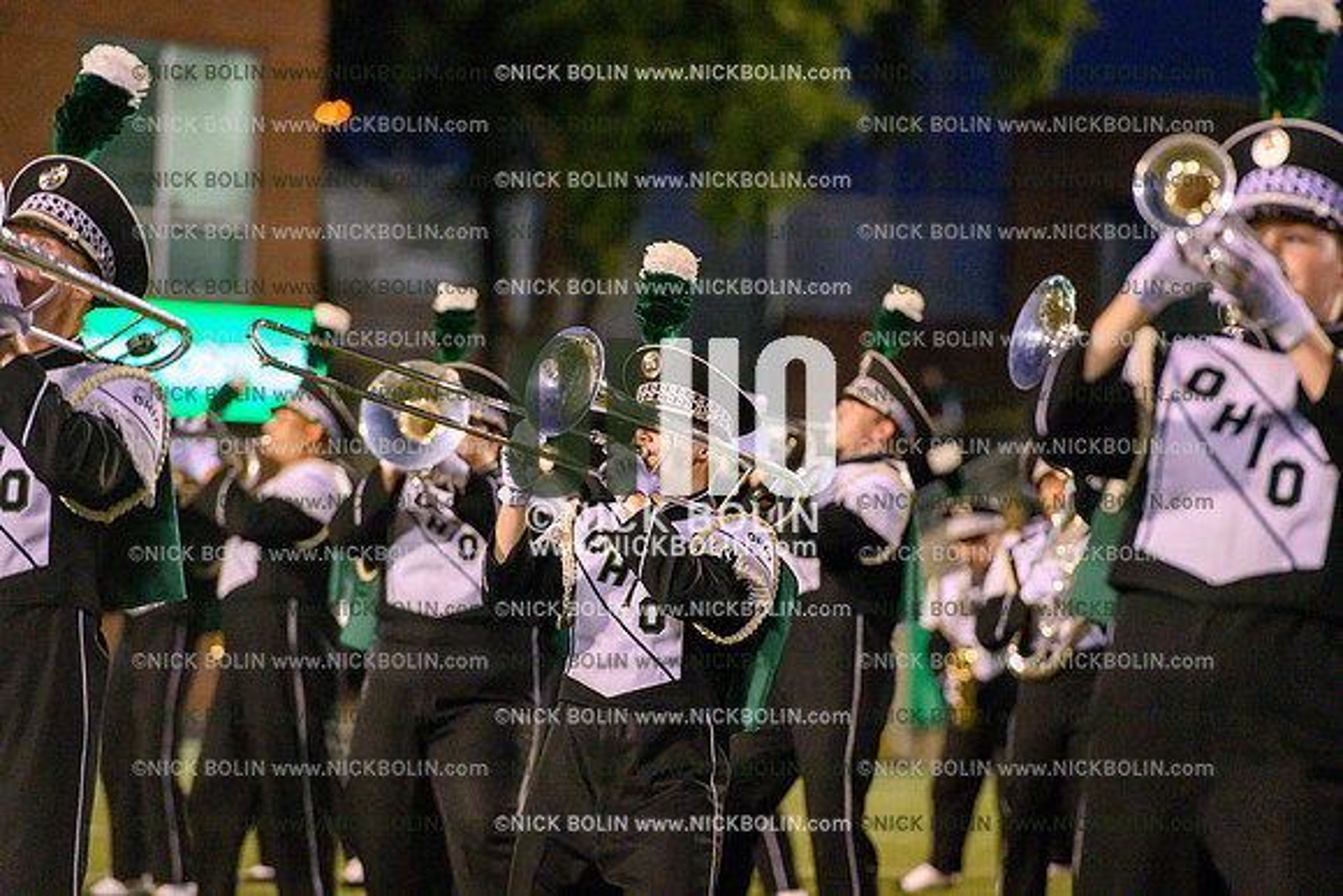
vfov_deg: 6.9
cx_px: 672
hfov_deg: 10.3
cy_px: 448
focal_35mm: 200
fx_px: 7463
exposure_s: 1/1000
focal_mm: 200
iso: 10000
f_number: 4
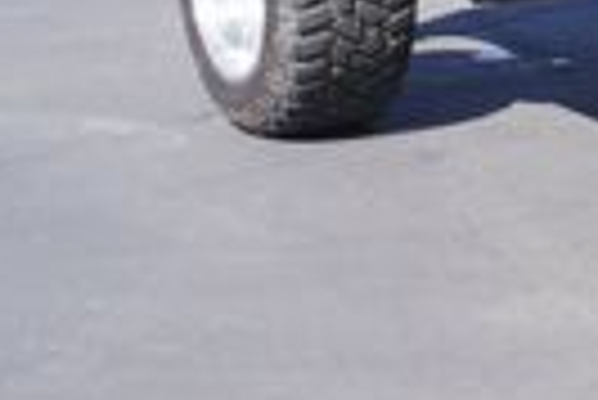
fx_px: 2395
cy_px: -18
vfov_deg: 9.5
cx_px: 1344
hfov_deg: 12.0
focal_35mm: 144
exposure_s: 1/160
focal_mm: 20
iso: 100
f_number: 6.3
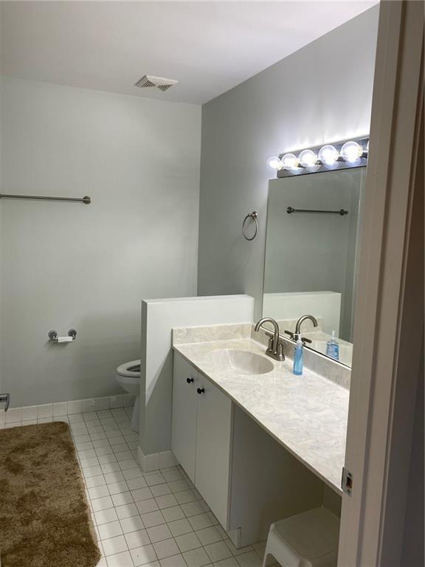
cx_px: 212
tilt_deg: -5.3
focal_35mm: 26
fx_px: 426
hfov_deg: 53.1
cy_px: 284
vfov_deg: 67.3
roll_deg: -1.9
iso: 50
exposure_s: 1/120
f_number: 1.8
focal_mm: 4.25
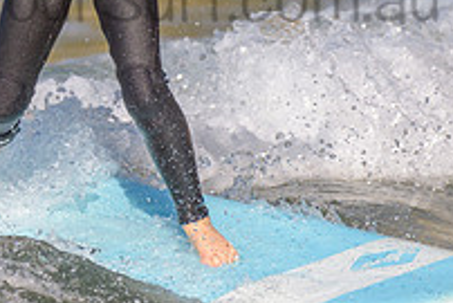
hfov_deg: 1.2
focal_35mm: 1759
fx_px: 22149
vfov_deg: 0.8
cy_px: -129
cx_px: 63
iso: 280
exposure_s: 1/2000
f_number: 5.6
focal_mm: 500
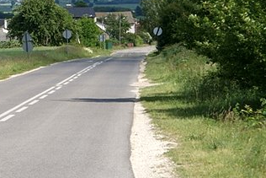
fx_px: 2210
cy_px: 54
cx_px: -65
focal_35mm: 299
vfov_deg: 4.6
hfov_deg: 6.8
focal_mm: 70
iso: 100
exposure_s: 1/160
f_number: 11
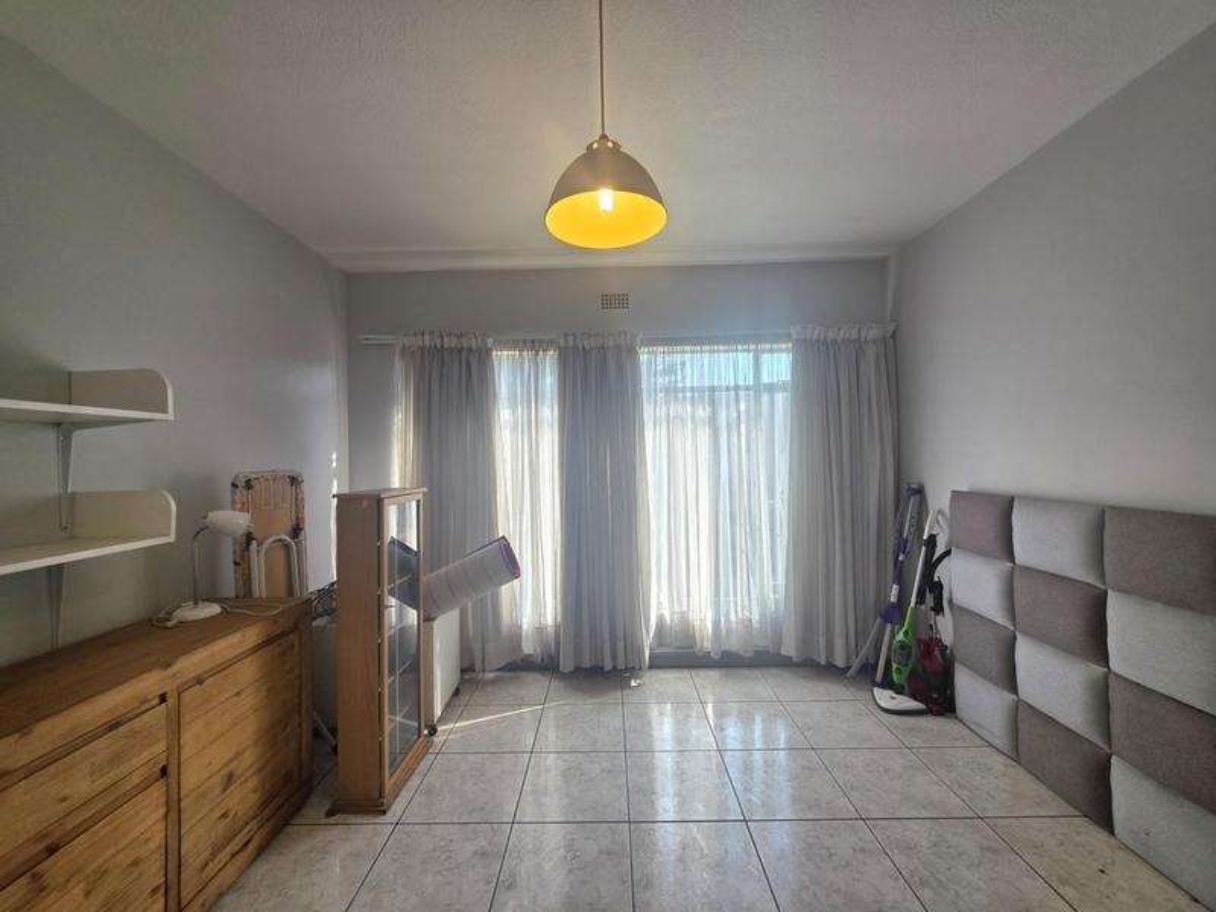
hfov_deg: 106.2
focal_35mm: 13
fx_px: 457
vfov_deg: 89.9
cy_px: 456
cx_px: 608
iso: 40
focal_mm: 2.2
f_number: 1.9
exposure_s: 1/101
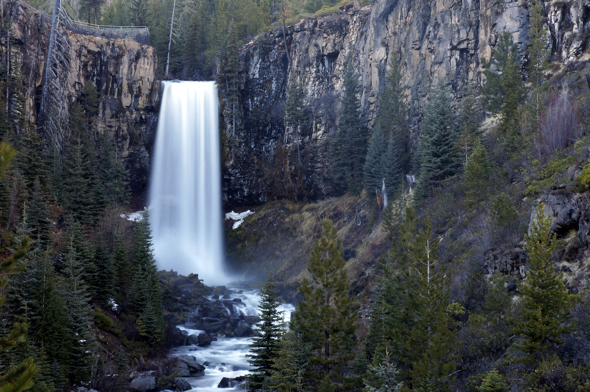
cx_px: 295
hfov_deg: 24.6
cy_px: 196
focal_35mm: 82
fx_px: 1351
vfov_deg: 16.5
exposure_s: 1.3
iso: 100
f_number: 25
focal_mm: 55
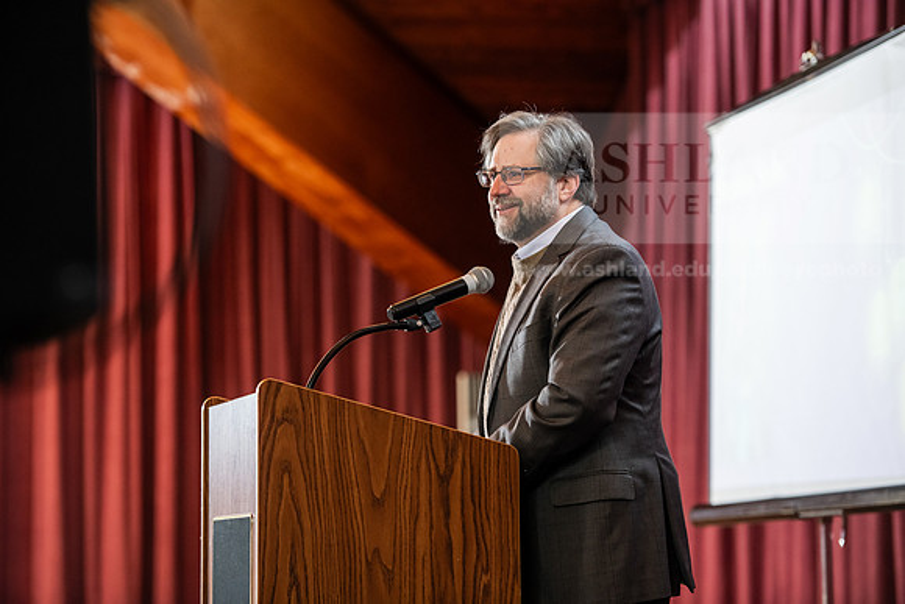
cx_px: 452
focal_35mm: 125
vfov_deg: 11.0
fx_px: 3143
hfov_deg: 16.4
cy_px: 302
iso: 1250
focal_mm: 125
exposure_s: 1/200
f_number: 3.2
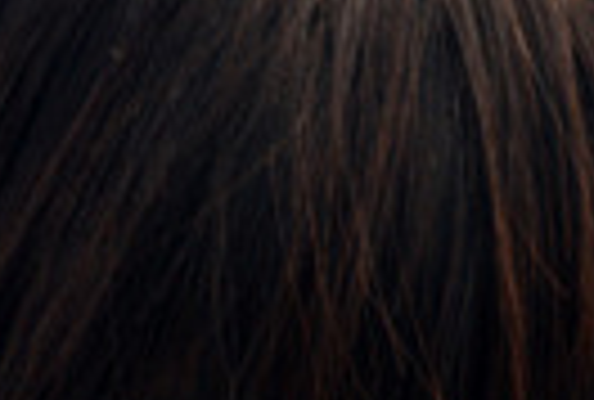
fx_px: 33825
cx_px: -54
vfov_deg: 0.7
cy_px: 539
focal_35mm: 2043
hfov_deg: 1.0
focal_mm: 300
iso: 160
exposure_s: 1/125
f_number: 10
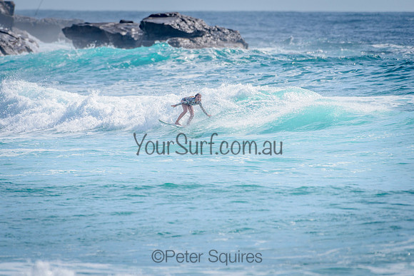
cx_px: 160
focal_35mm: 613
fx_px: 7051
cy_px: 107
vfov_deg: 2.2
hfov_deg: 3.4
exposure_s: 1/2000
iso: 110
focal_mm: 500
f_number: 5.6
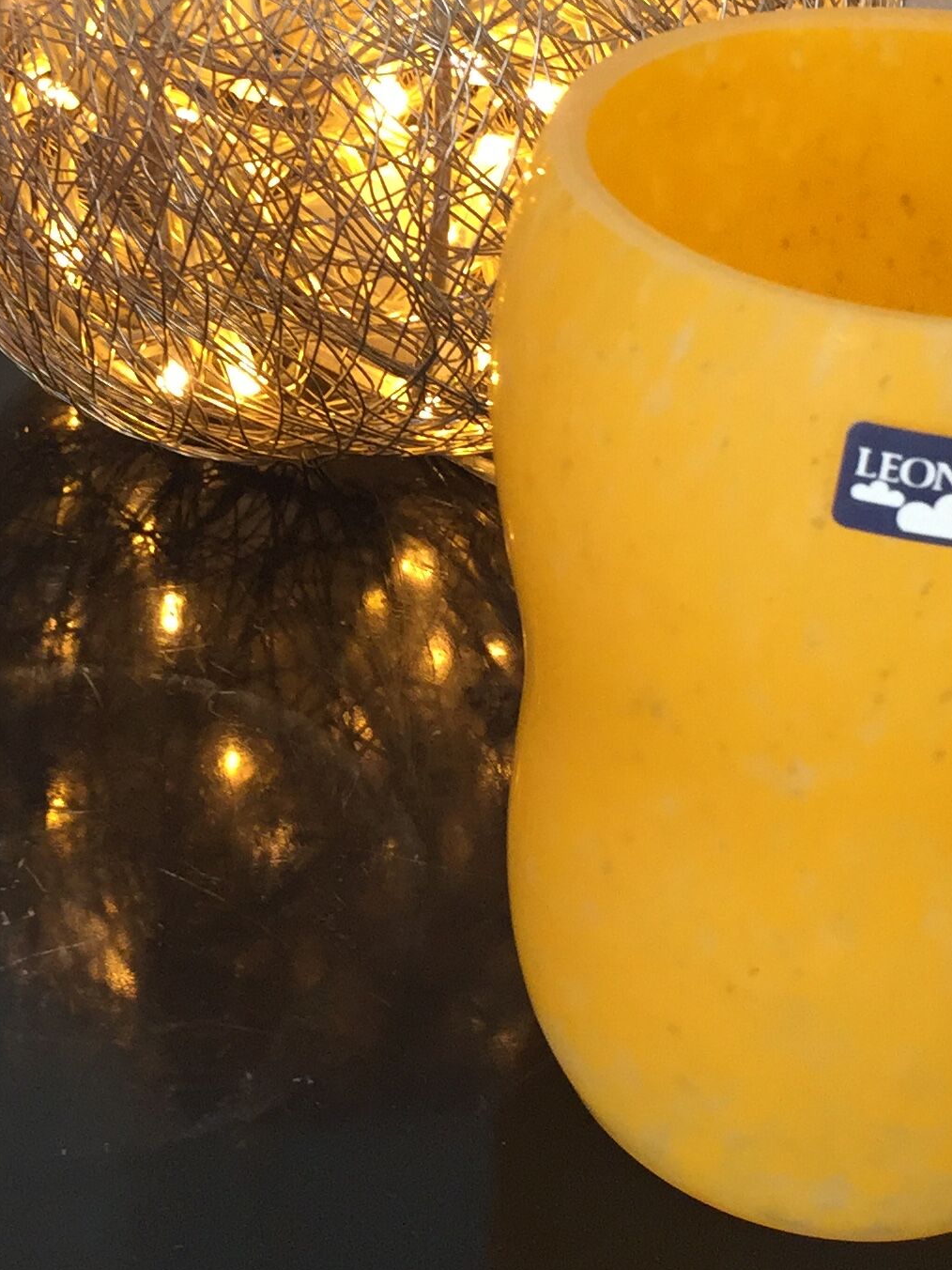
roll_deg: +2.5
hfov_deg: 20.8
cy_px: 372
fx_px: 2567
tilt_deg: -29.4
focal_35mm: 70
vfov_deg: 27.5
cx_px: 200
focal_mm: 4.15
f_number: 2.2
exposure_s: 1/33
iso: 160
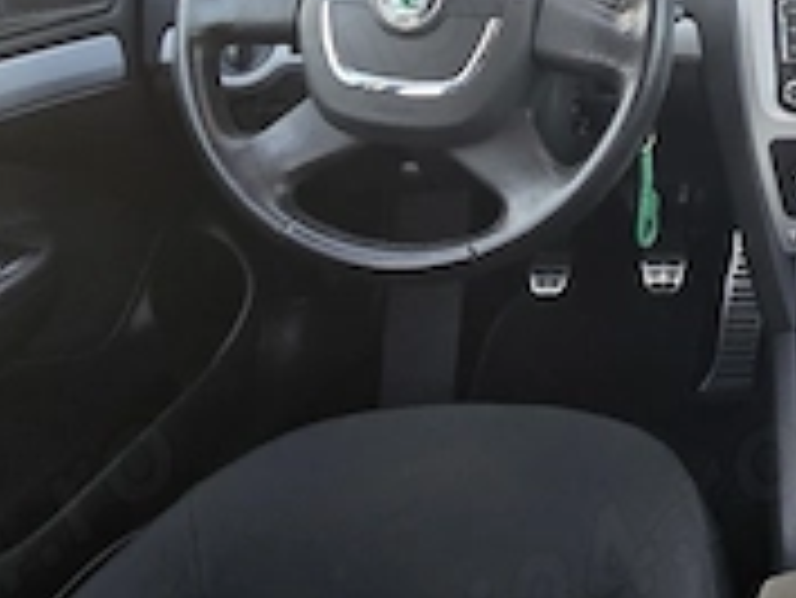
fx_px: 1012
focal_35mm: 44
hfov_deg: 37.4
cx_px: 832
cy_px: -4
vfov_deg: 30.5
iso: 100
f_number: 2.2
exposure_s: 1/50
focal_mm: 2.2
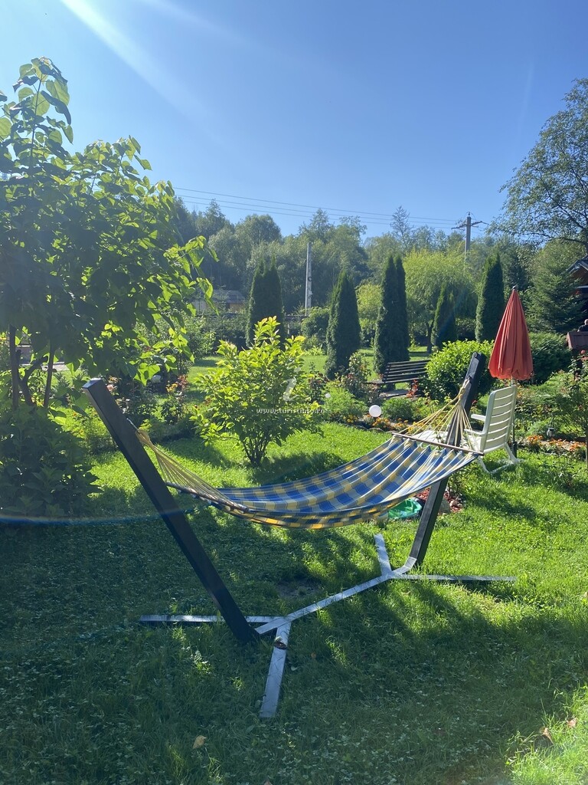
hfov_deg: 53.1
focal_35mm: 26
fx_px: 589
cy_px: 392
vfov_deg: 67.3
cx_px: 294
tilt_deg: -3.0
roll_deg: -1.5
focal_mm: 4.25
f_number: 1.8
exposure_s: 1/965
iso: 32
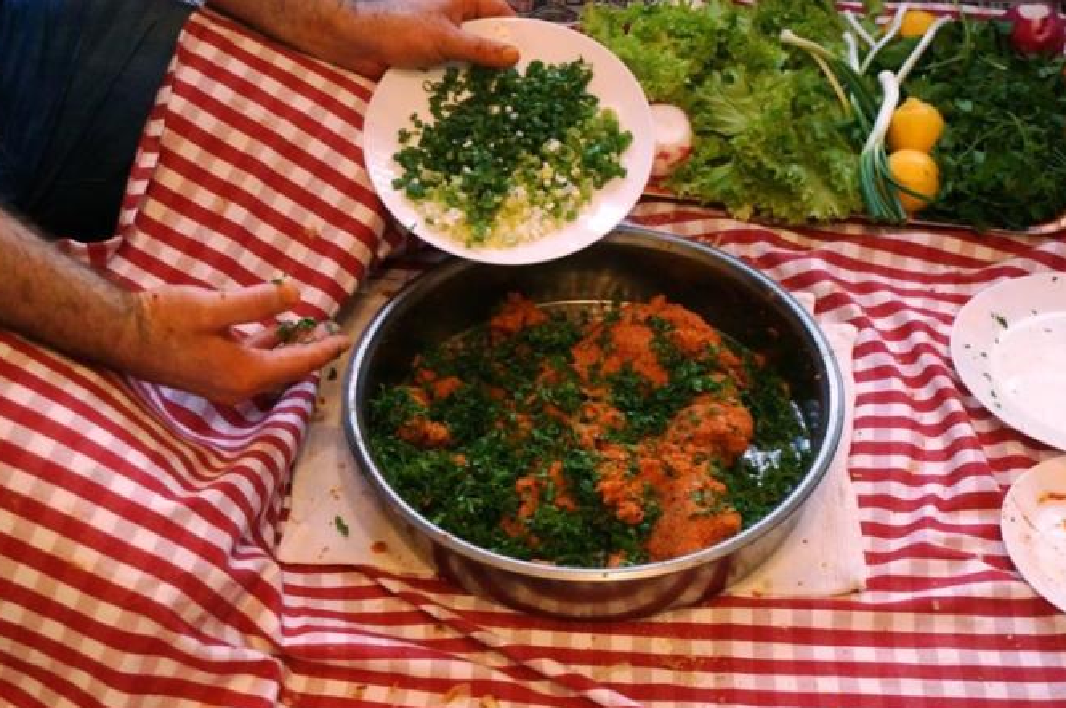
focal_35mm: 56
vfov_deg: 24.1
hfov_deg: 35.7
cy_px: 365
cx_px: 531
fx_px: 1657
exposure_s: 1/60
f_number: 5.6
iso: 3200
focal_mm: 36
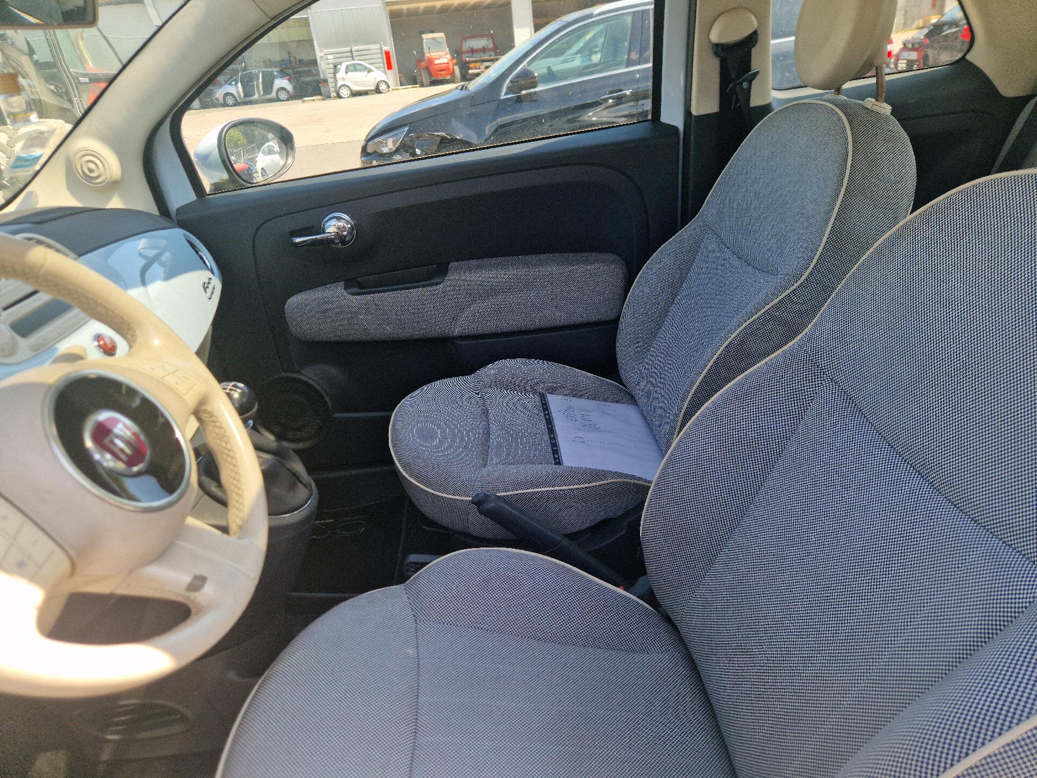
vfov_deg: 58.9
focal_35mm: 23
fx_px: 689
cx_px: 518
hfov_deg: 73.9
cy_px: 389
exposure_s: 1/278
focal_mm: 5.4
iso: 50
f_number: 1.8
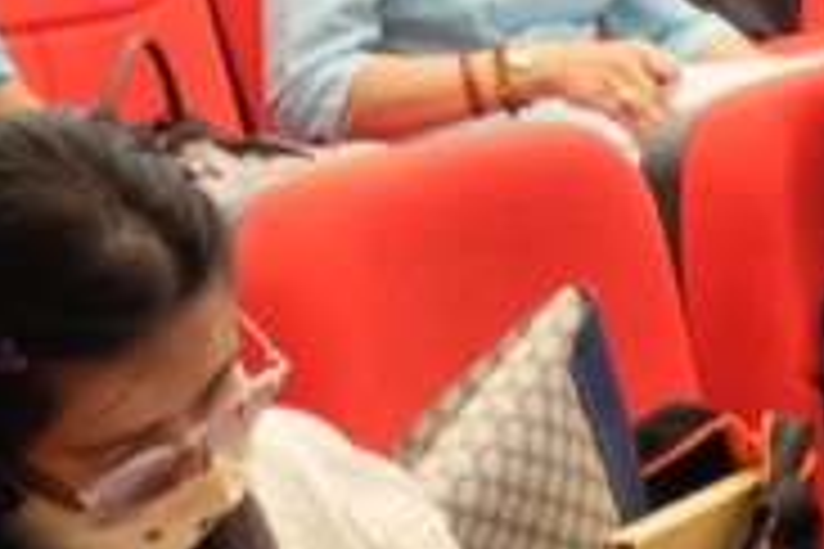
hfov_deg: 10.3
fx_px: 4234
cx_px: -792
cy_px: 655
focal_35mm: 185
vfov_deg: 7.4
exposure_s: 1/15
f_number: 4
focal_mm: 22.2
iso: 500
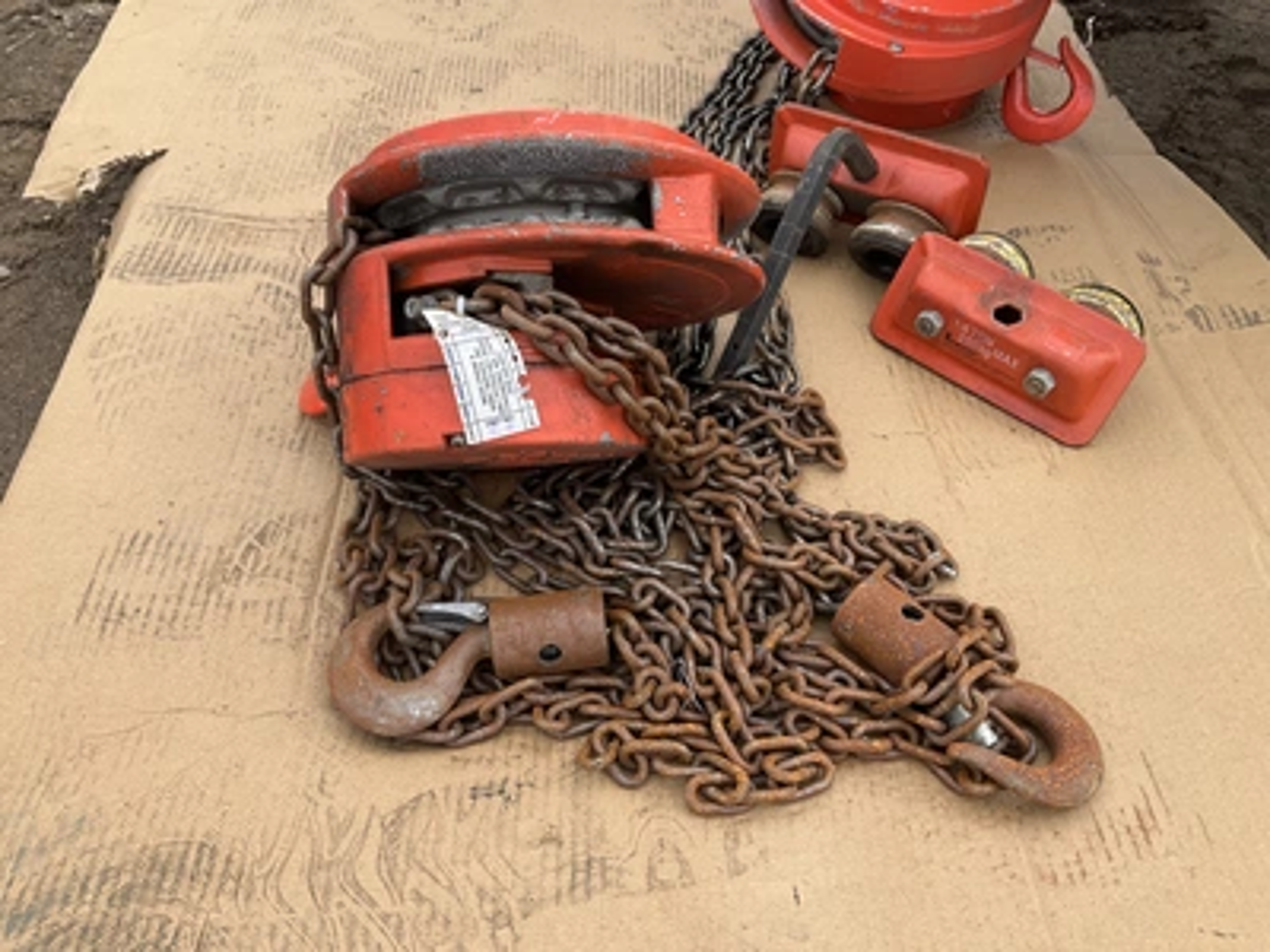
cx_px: 635
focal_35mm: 29
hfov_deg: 61.7
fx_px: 1064
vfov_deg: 48.2
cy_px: 476
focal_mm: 3
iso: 25
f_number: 1.8
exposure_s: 1/435
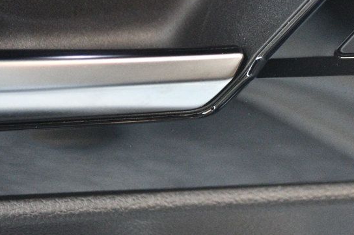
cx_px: 310
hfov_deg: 17.9
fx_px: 1110
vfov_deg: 12.0
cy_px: 18
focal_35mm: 113
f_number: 5.3
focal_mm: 40
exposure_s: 1/60
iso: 5600
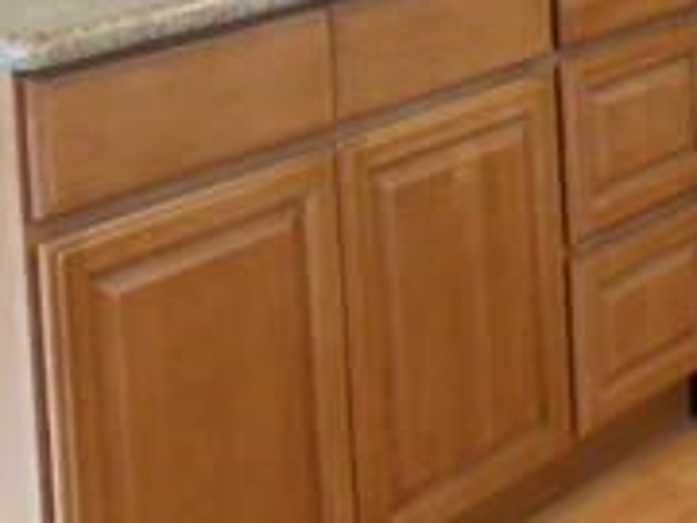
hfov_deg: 17.9
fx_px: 1953
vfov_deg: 14.5
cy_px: -196
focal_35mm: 97
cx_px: 1073
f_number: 3.2
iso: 400
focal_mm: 4.5
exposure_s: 1/25
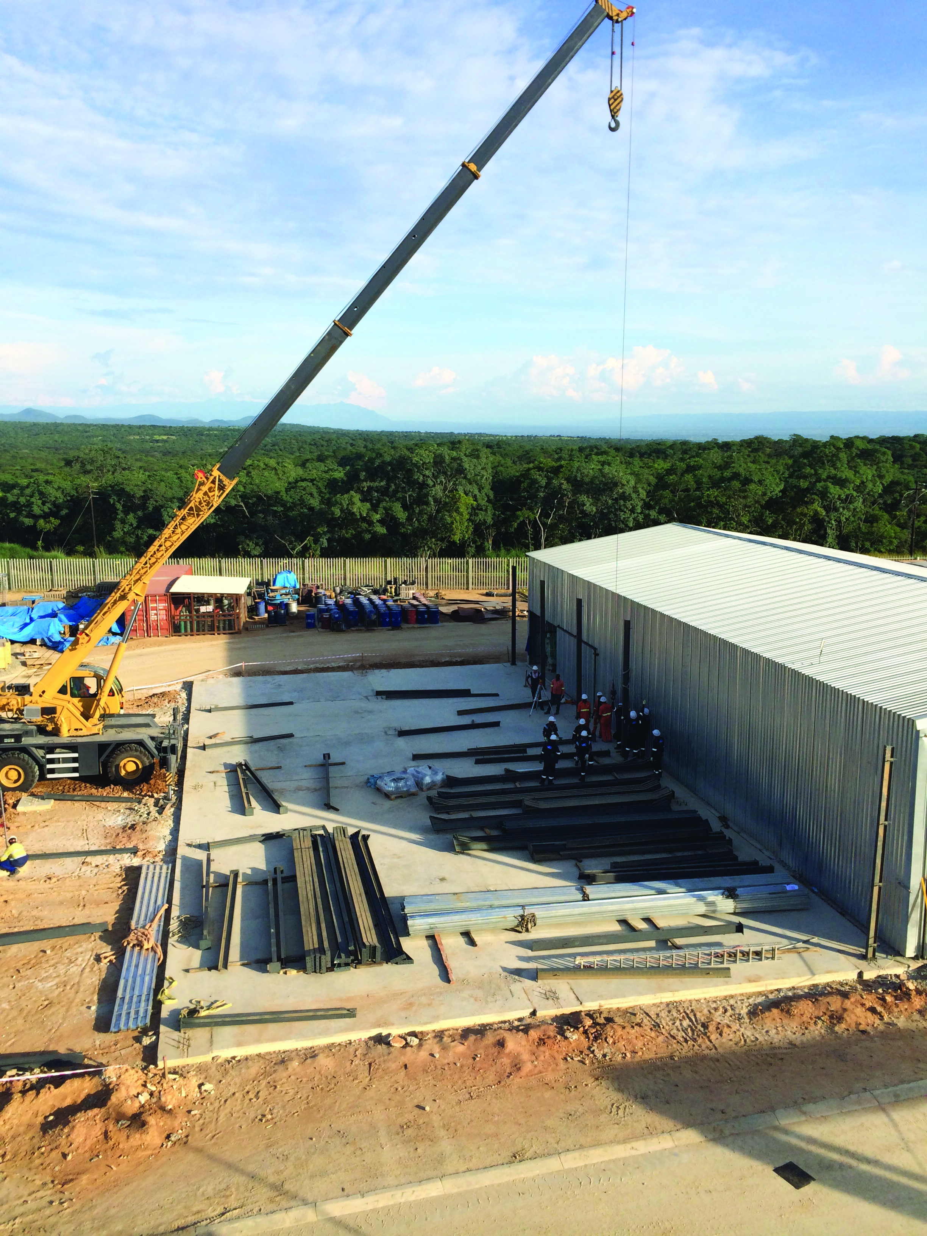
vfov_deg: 60.0
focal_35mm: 30
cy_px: 618
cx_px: 464
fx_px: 1071
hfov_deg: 46.8
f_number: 2.2
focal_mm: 4.12
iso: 40
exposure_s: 1/1414
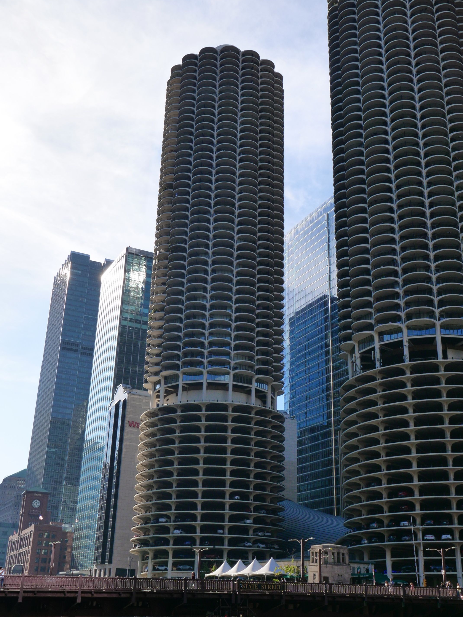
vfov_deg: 47.9
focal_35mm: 39
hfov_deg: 36.8
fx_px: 695
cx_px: 222
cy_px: 302
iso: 200
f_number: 6.3
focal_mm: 15
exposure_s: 1/640
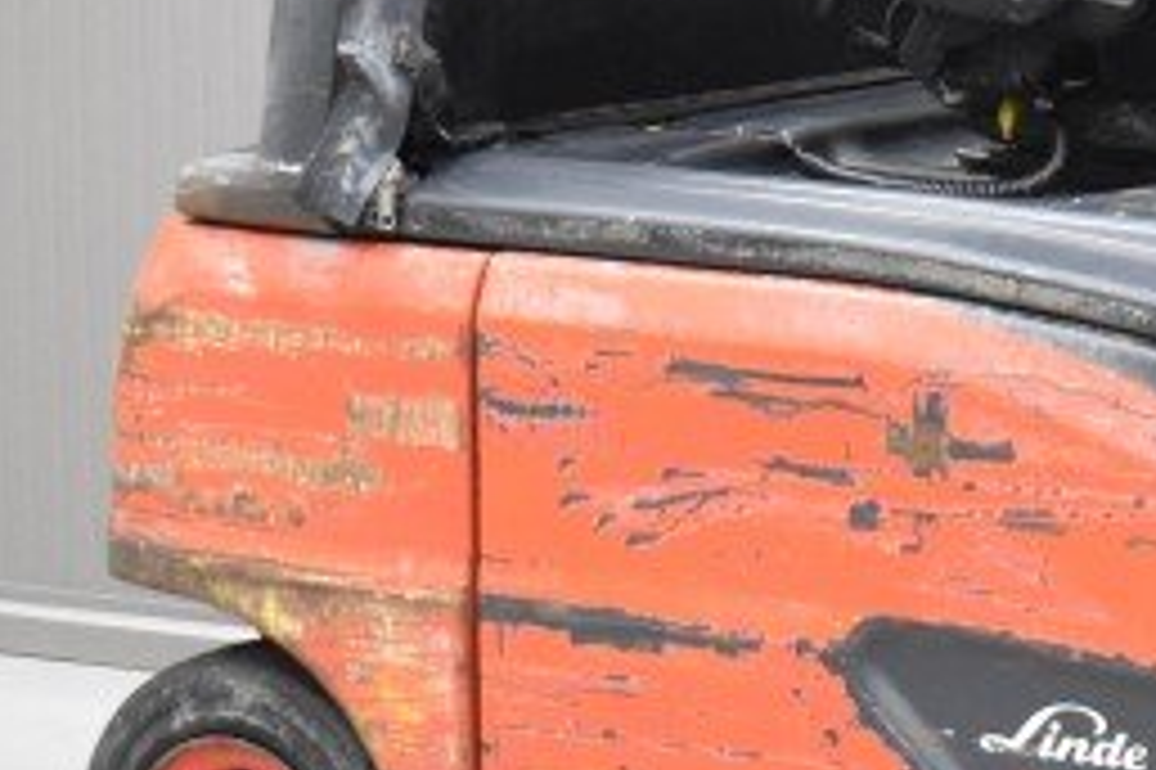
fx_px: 5626
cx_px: 1669
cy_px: -72
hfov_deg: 11.3
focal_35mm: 175
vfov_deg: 7.8
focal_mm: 25
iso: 1600
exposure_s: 1/30
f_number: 4.5
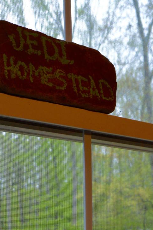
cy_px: 241
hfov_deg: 18.3
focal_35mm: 74
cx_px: 37
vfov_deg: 25.7
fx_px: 473
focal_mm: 18
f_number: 4.5
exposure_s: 1/80
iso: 400
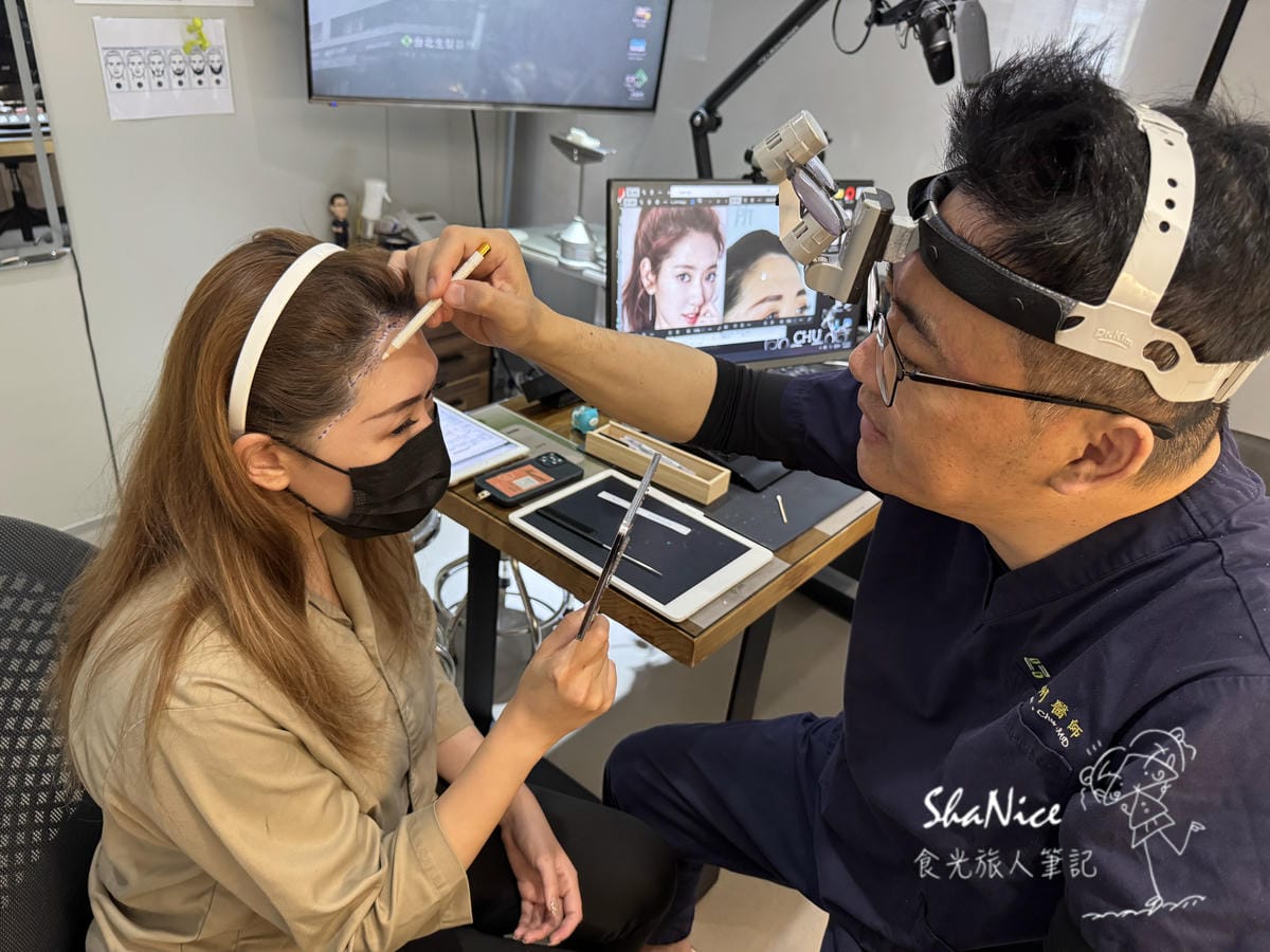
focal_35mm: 24
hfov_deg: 71.6
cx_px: 635
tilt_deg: -29.8
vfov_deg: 56.8
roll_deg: -7.2
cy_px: 476
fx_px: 881
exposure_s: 1/60
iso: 500
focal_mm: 6.76
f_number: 1.78
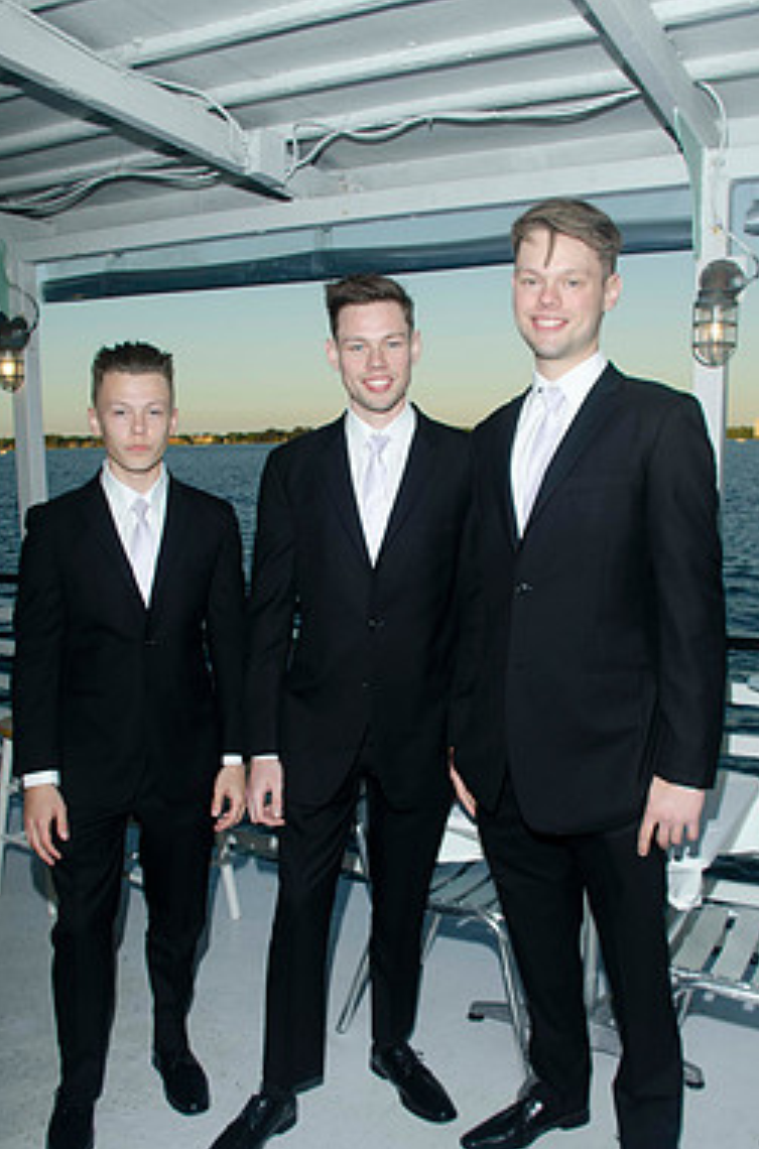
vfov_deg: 58.6
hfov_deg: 40.9
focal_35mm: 32
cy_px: 653
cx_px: 402
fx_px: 1018
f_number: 5.6
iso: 100
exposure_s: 1/250
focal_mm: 18
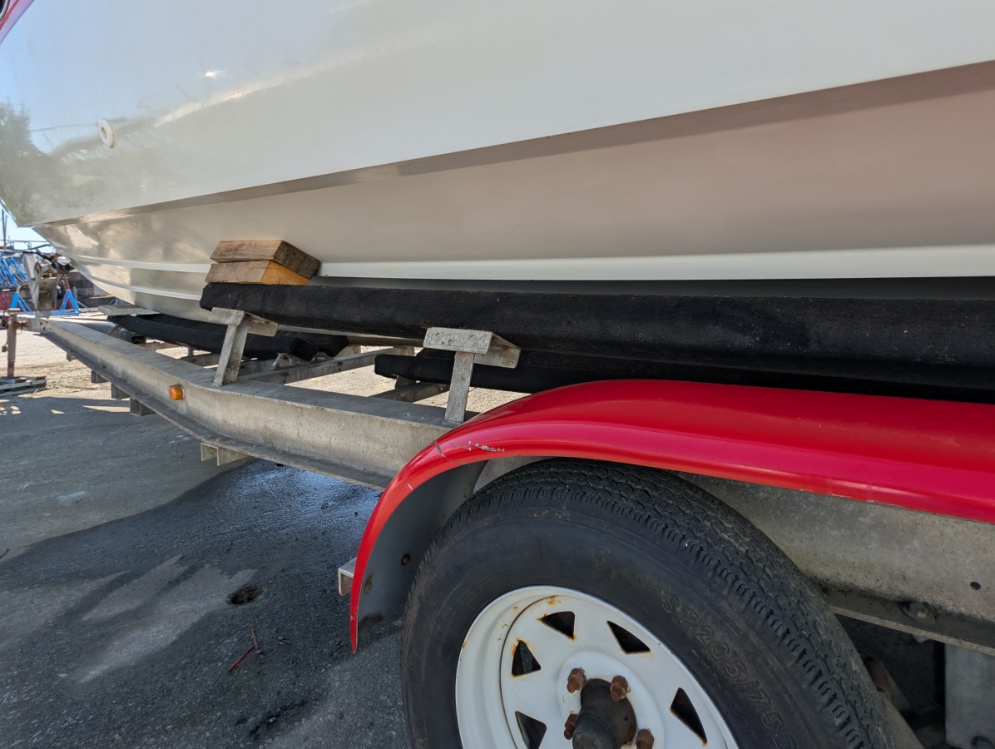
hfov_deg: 94.1
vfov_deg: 76.8
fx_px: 460
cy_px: 278
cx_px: 552
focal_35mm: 16
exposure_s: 1/1340
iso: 48
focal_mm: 2.02
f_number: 1.7
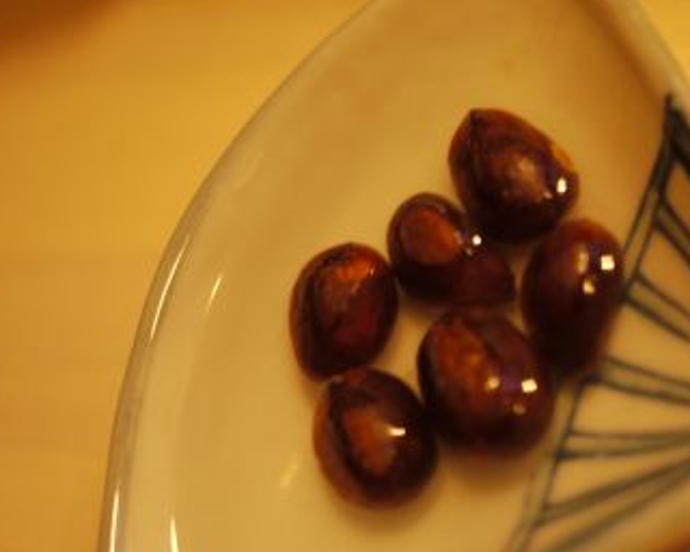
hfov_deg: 30.5
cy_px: 355
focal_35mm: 61
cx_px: 509
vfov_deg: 24.9
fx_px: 1246
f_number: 1.7
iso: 250
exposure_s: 1/30
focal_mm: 20
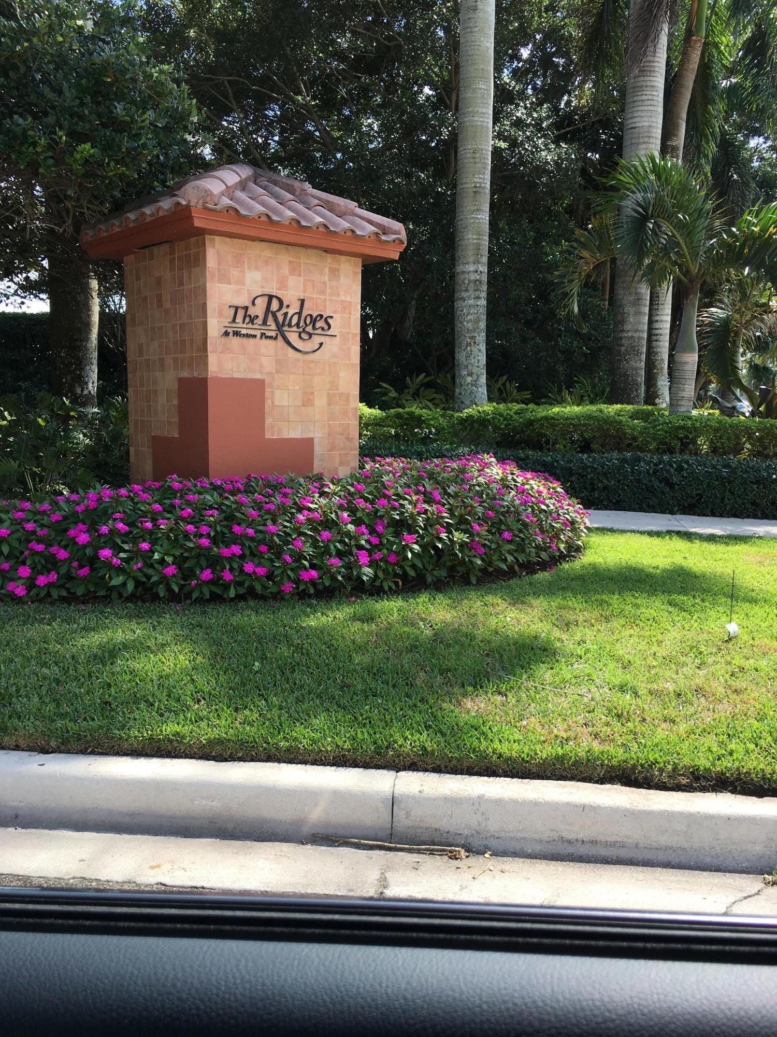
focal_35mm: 29
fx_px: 868
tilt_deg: -6.7
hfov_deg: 48.2
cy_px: 518
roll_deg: -1.1
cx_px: 388
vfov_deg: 61.7
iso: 25
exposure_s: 1/693
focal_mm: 4.15
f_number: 2.2
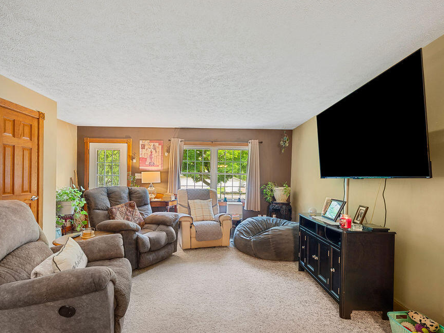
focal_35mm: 16
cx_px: 213
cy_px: 174
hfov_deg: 94.4
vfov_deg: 78.1
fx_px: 205
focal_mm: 14
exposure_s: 2.5
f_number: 10
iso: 250
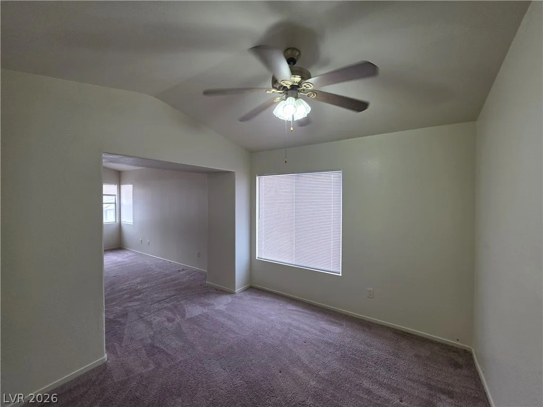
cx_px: 272
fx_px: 204
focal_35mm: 13
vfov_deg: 89.9
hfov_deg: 106.2
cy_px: 204
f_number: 1.9
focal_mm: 2.2
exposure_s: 1/120
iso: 64
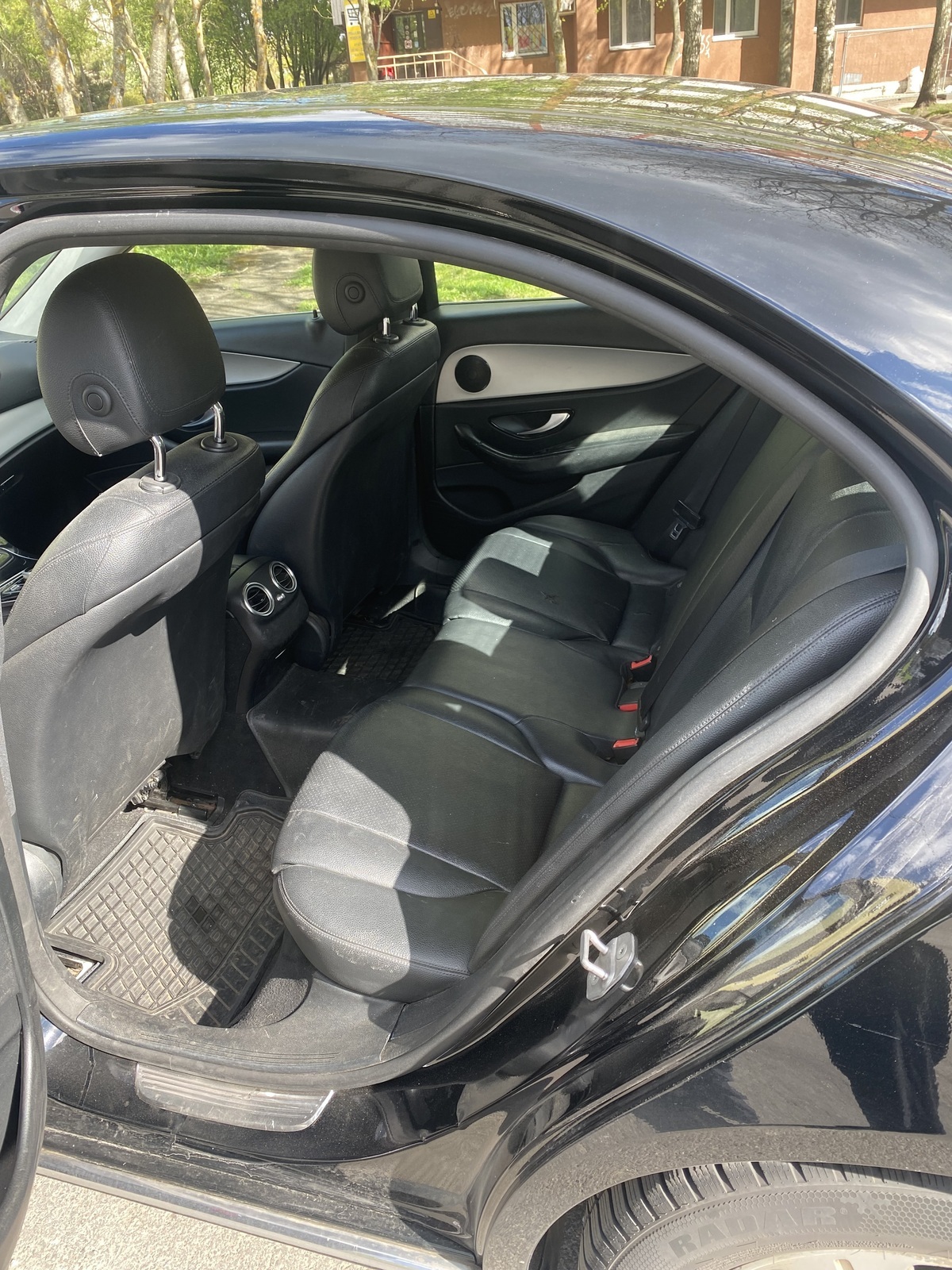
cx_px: 476
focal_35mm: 26
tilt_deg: -29.2
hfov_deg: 53.1
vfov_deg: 67.3
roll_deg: +5.3
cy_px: 635
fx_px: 953
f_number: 1.8
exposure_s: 1/150
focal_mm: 4.25
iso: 32
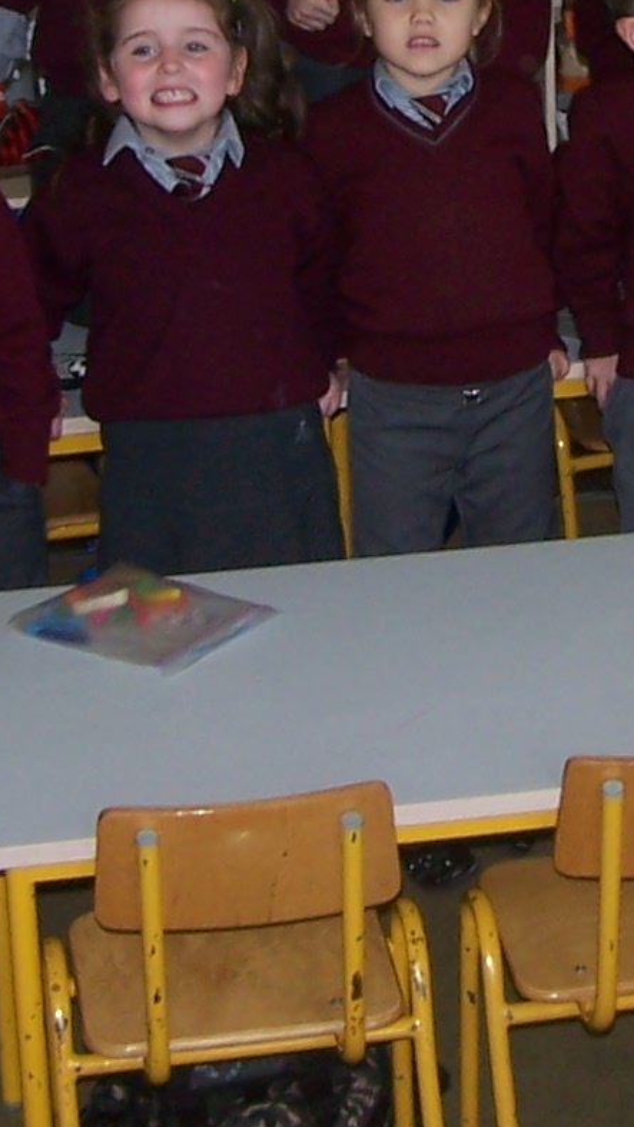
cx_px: 697
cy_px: 126
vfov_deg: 17.5
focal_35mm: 121
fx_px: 3618
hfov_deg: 9.9
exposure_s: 1/60
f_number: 2.8
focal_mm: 6.3
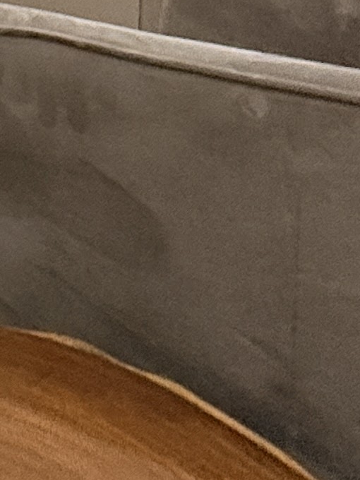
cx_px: -424
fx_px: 1151
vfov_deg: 20.3
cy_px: -234
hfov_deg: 14.0
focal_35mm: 83
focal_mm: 2.22
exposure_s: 1/50
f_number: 2.2
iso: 500
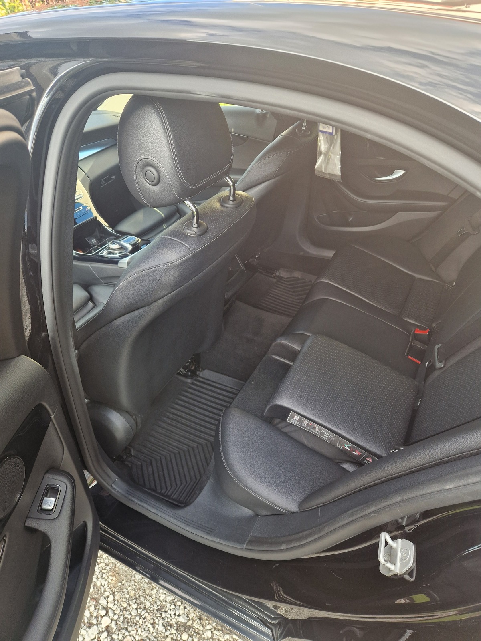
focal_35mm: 23
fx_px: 426
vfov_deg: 73.9
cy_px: 320
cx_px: 240
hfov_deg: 58.9
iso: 80
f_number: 1.8
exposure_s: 1/180
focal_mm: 5.4
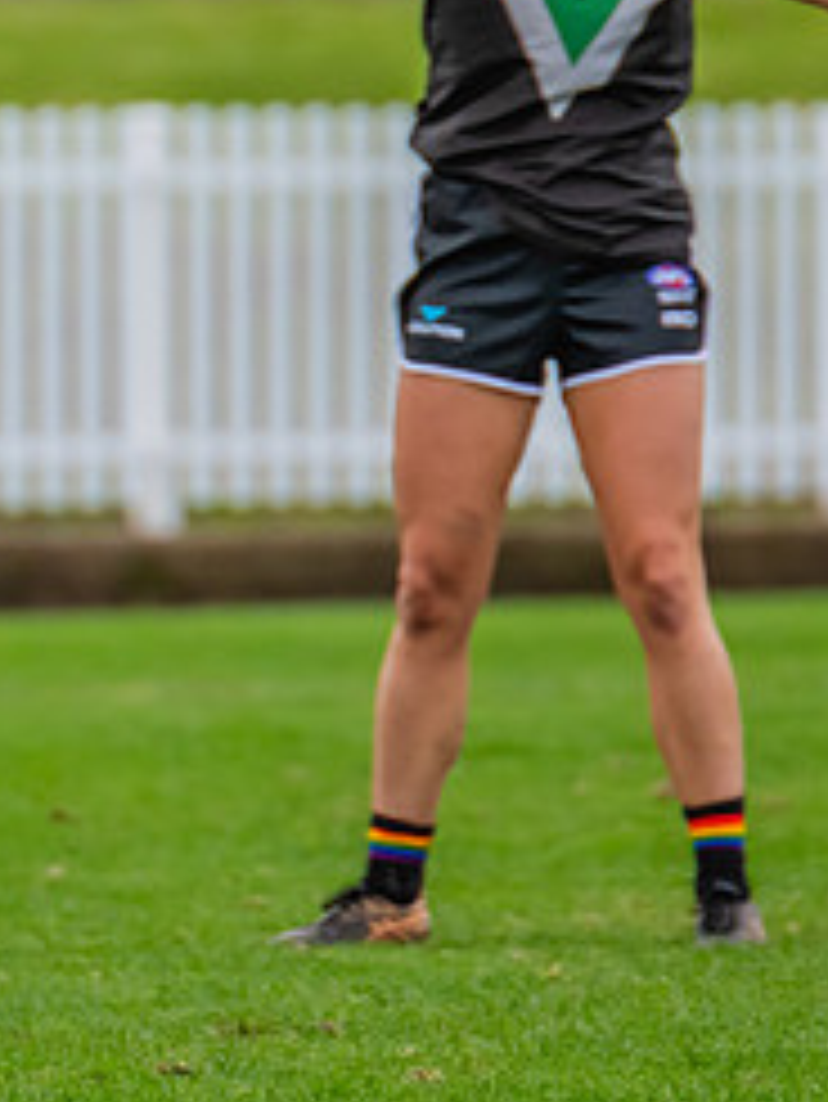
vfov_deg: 1.3
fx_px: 46810
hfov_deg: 1.0
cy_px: 429
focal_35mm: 1469
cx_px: -962
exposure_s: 1/1000
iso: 800
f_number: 5.6
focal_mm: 420
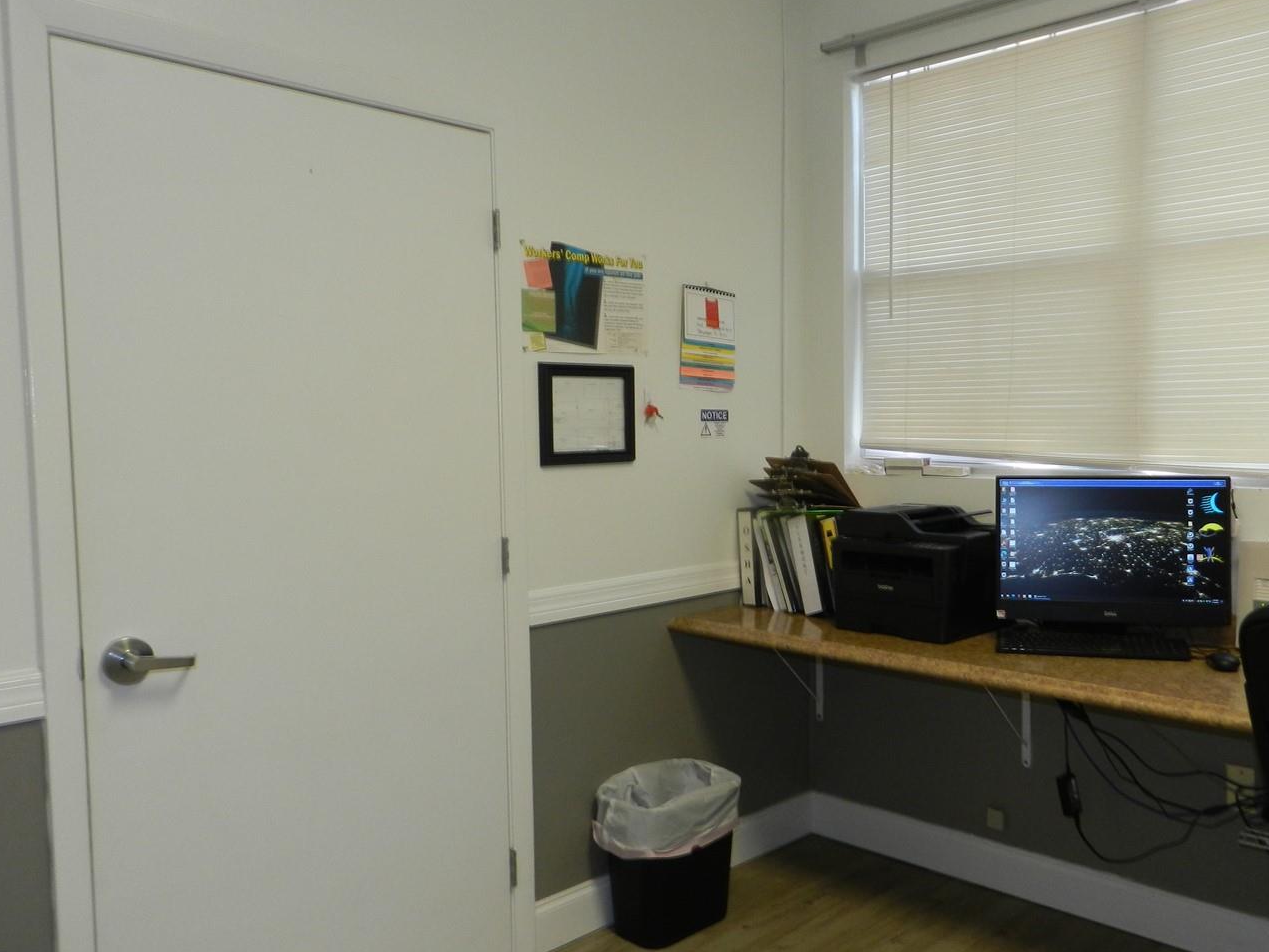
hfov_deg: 61.1
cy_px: 481
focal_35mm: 29
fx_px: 1063
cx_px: 759
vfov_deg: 48.2
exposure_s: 1/30
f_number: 3.4
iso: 200
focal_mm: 4
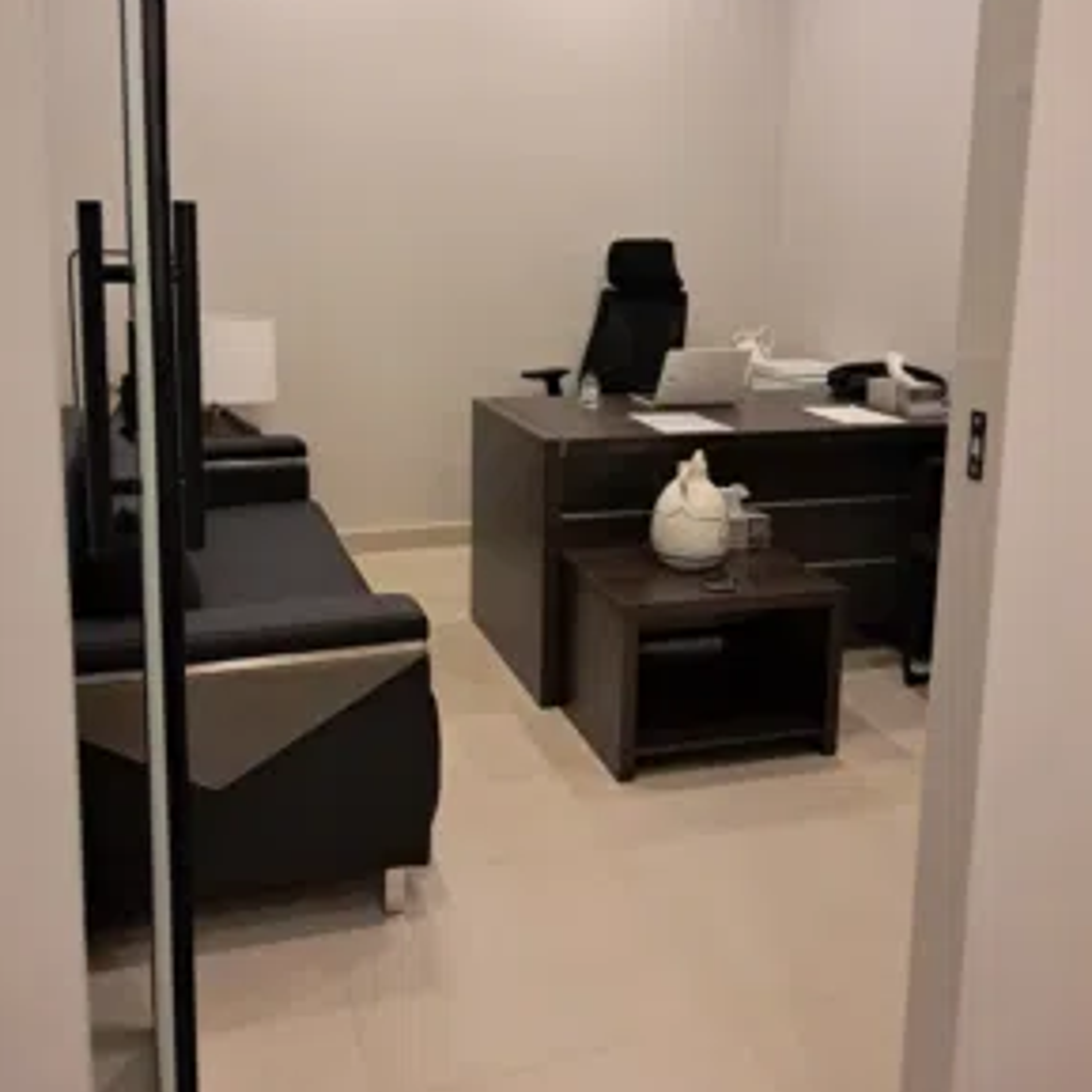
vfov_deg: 49.5
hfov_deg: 49.7
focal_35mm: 33
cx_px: 540
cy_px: 442
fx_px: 1178
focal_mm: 4
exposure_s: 1/60
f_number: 1.8
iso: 400
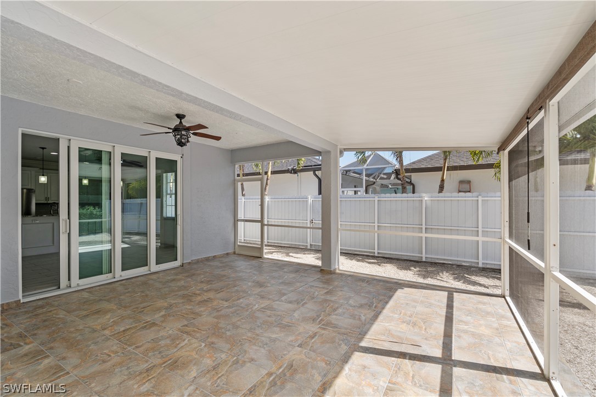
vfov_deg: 73.7
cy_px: 198
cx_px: 298
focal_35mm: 16
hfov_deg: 96.7
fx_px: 265
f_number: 5
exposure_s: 1/250
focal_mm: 16
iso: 100
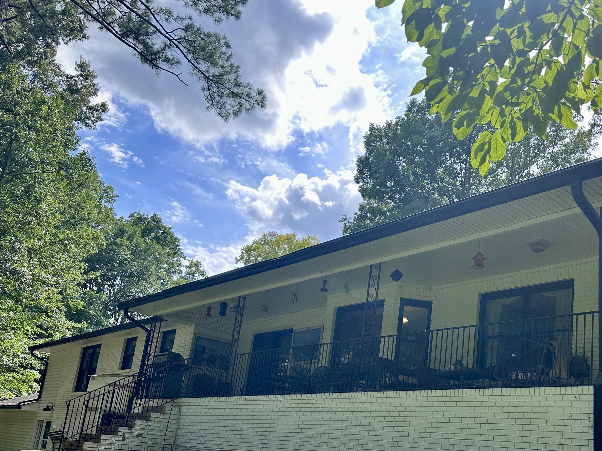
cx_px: 395
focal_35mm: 35
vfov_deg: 39.9
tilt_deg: +13.0
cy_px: 320
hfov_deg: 51.8
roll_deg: -6.5
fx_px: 609
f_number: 1.78
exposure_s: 1/2028
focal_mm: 6.86
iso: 80
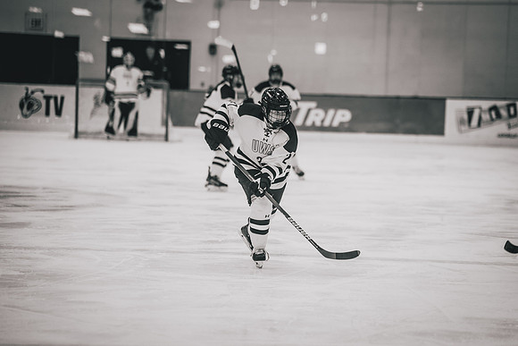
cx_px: 321
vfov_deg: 7.4
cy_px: 171
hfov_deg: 11.1
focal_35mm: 186
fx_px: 2675
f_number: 2.8
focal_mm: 150
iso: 800
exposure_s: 1/640
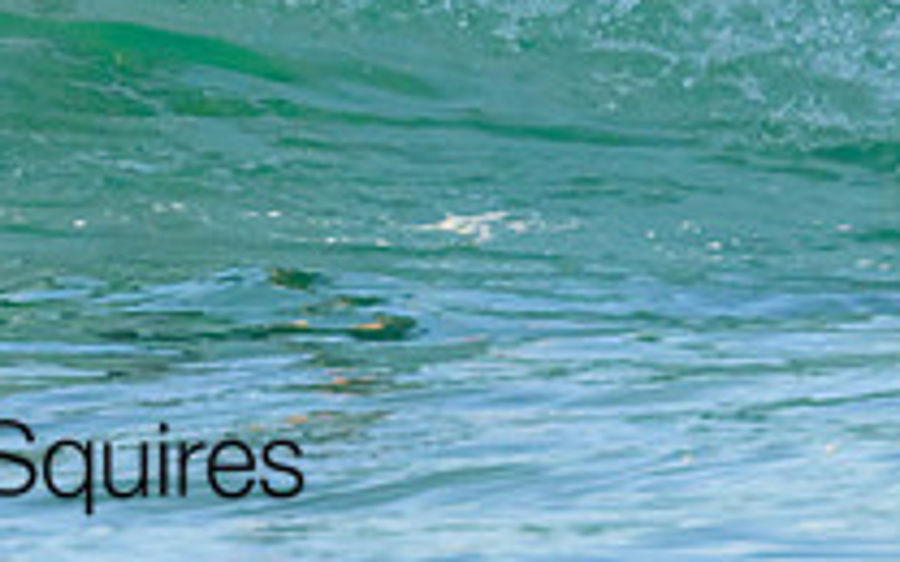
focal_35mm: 2941
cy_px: -435
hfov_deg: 0.7
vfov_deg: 0.4
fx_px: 72137
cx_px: 217
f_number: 11
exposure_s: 1/2000
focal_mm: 800
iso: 2000
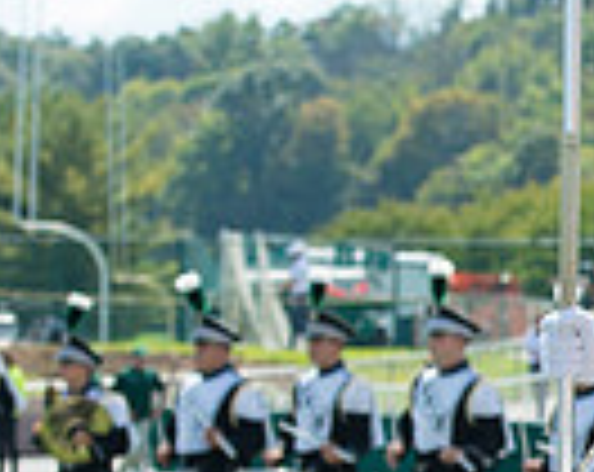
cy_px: 432
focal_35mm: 289
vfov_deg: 5.3
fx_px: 5069
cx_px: 1156
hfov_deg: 6.5
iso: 200
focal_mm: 70
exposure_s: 1/1000
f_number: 4.5
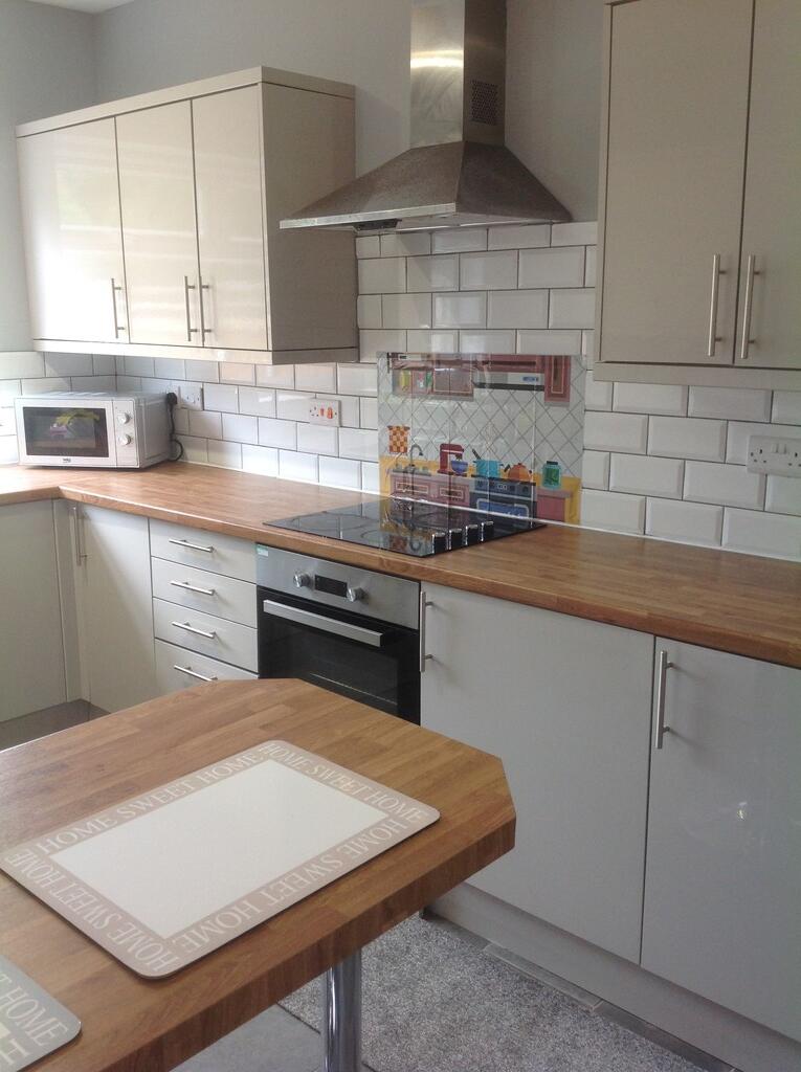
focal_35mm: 35
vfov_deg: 52.7
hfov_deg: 40.6
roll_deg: +0.8
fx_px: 1083
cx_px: 400
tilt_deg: -12.3
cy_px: 536
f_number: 2.4
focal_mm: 4.28
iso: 64
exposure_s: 1/40
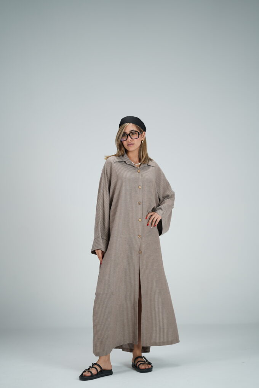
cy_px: 194
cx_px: 130
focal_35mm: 85
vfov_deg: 23.9
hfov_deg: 16.1
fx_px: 917
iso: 100
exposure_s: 1/200
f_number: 1.4
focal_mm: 85
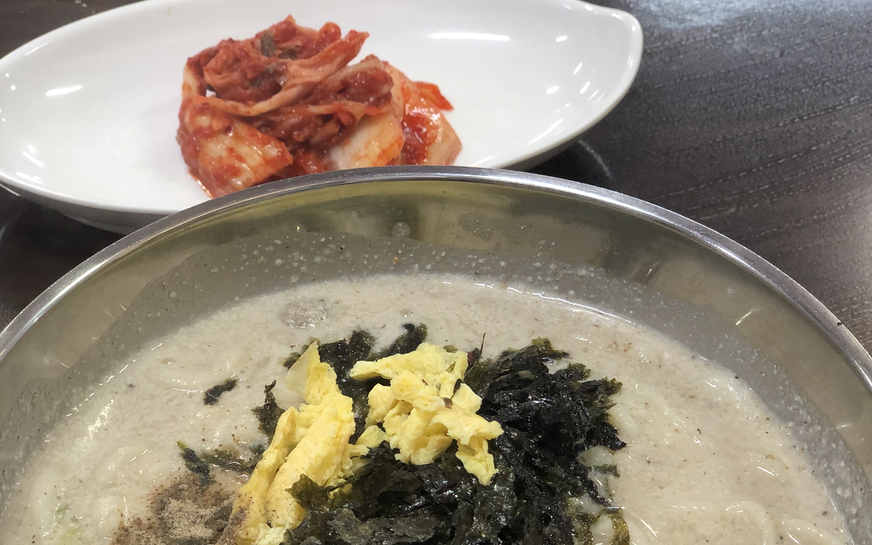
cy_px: 381
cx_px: 437
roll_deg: -2.0
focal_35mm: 74
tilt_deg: -42.9
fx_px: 1759
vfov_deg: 17.6
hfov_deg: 27.8
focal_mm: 6
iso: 100
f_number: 2.4
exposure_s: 1/60
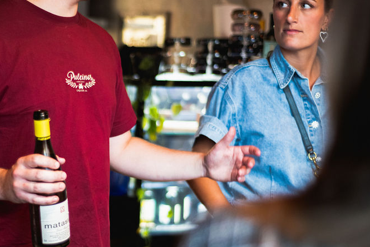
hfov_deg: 26.1
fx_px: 792
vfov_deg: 17.7
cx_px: 104
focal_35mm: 77
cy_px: 155
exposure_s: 1/125
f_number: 2
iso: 1250
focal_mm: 50
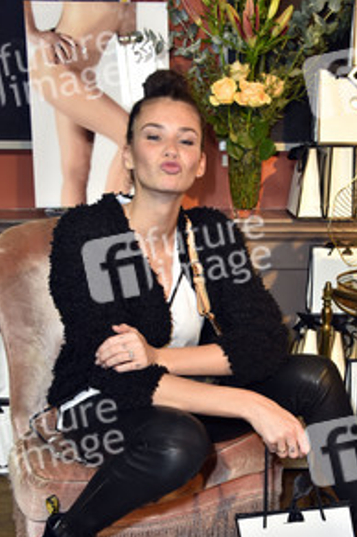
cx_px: 230
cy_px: 351
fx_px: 716
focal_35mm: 48
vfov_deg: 40.7
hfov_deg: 27.9
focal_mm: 35
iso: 1000
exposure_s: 1/80
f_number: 5.6
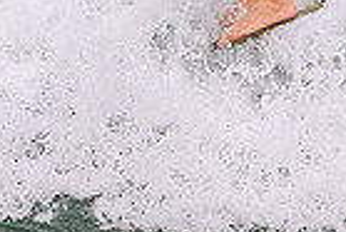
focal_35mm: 2773
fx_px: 26679
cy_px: -190
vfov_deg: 0.5
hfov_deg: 0.7
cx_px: 66
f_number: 11
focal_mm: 490
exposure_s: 1/2000
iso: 900
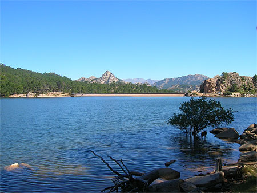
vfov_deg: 41.8
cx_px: 128
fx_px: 252
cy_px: 96
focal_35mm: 34
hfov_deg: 54.0
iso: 50
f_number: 4.9
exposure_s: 1/246
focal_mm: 5.7
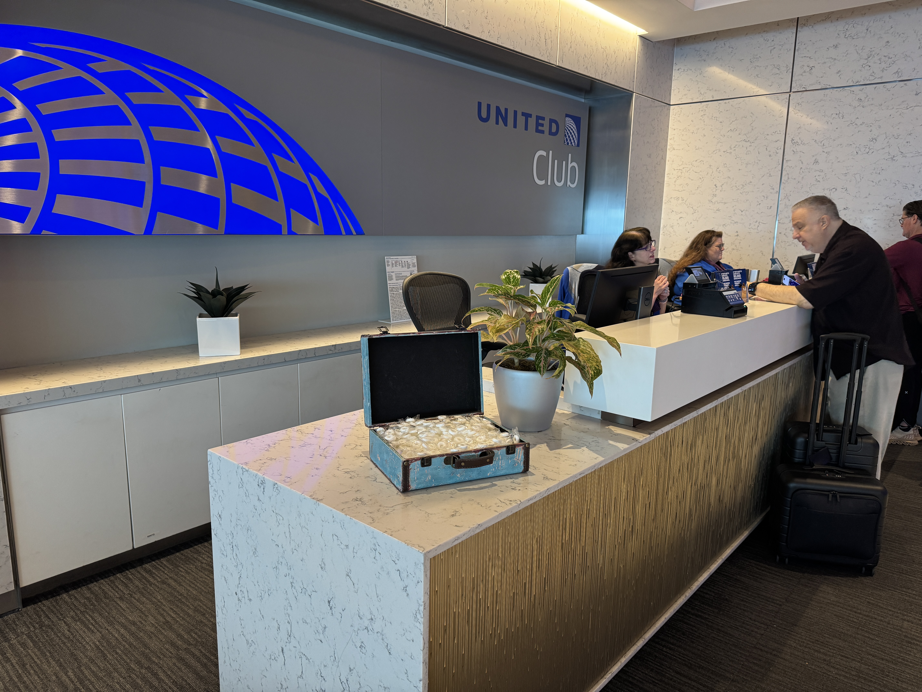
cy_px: 346
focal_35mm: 24
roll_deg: -1.1
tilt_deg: -10.7
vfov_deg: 56.8
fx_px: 639
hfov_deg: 71.6
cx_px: 461
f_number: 1.78
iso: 200
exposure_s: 1/60
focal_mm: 6.76
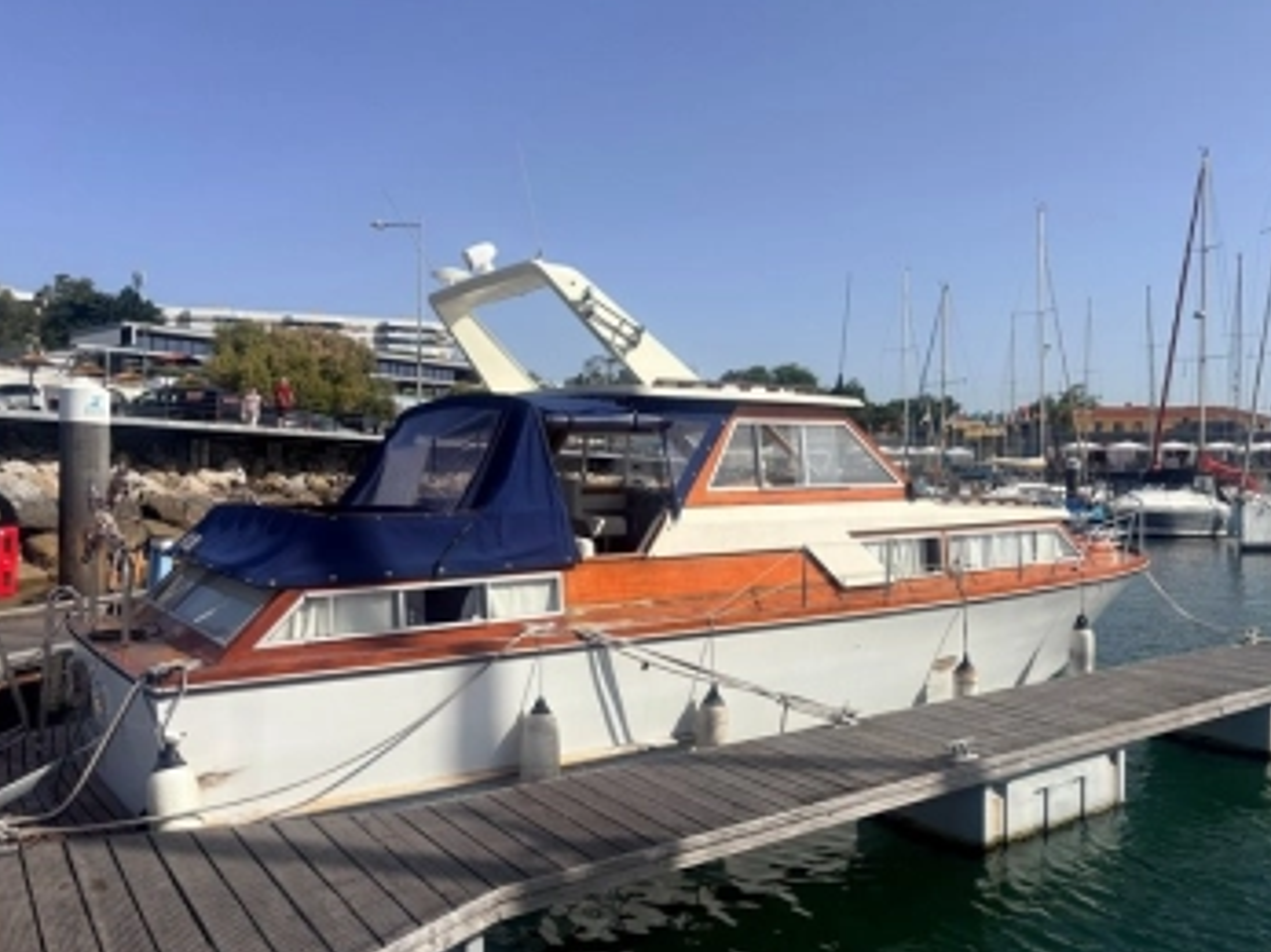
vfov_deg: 51.3
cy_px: 472
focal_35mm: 27
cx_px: 634
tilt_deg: +0.0
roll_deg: +0.4
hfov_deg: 65.3
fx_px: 991
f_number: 1.6
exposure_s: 1/5348
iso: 50
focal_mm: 5.96
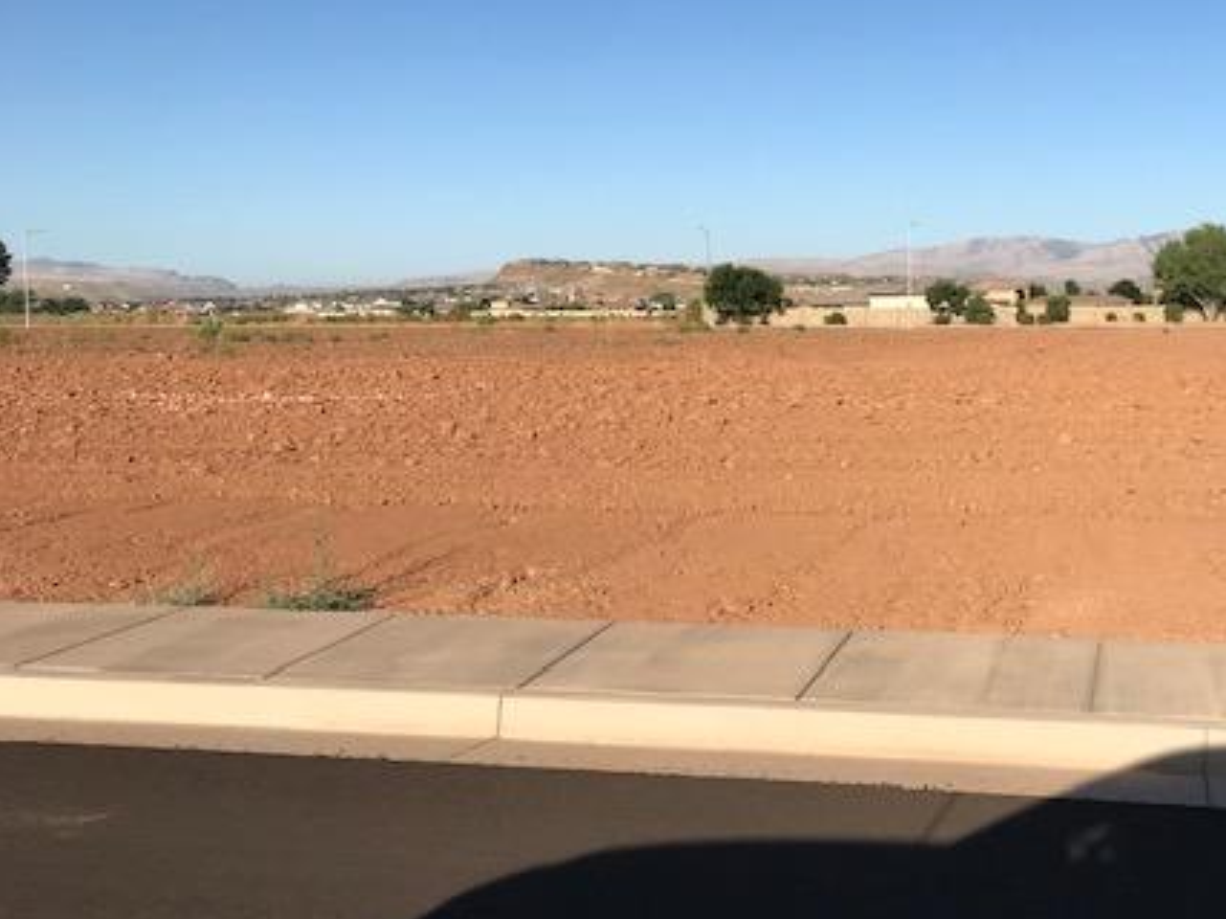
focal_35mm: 42
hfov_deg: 43.5
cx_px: 910
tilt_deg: -6.3
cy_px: 437
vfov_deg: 34.3
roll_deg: +0.6
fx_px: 1487
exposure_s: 1/3096
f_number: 1.8
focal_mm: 3.99
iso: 20
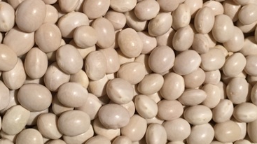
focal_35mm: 56
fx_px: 381
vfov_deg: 21.0
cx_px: 118
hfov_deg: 37.2
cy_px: 20
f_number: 2.2
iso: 80
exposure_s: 1/33
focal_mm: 4.15
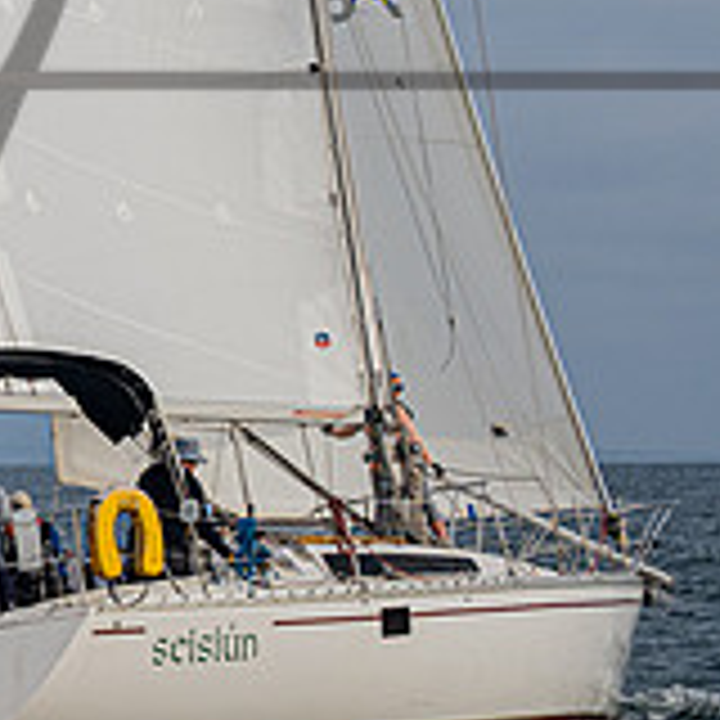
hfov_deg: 9.2
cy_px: 122
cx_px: -870
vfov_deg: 10.0
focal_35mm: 175
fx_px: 4118
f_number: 6.3
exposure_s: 1/640
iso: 400
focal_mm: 46
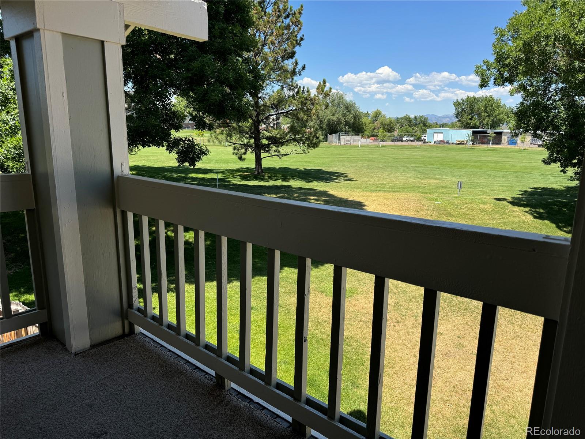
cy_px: 220
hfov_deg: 71.6
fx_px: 406
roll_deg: -0.8
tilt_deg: -12.7
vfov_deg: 56.8
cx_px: 292
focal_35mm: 24
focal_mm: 6.76
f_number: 1.78
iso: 80
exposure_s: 1/2174
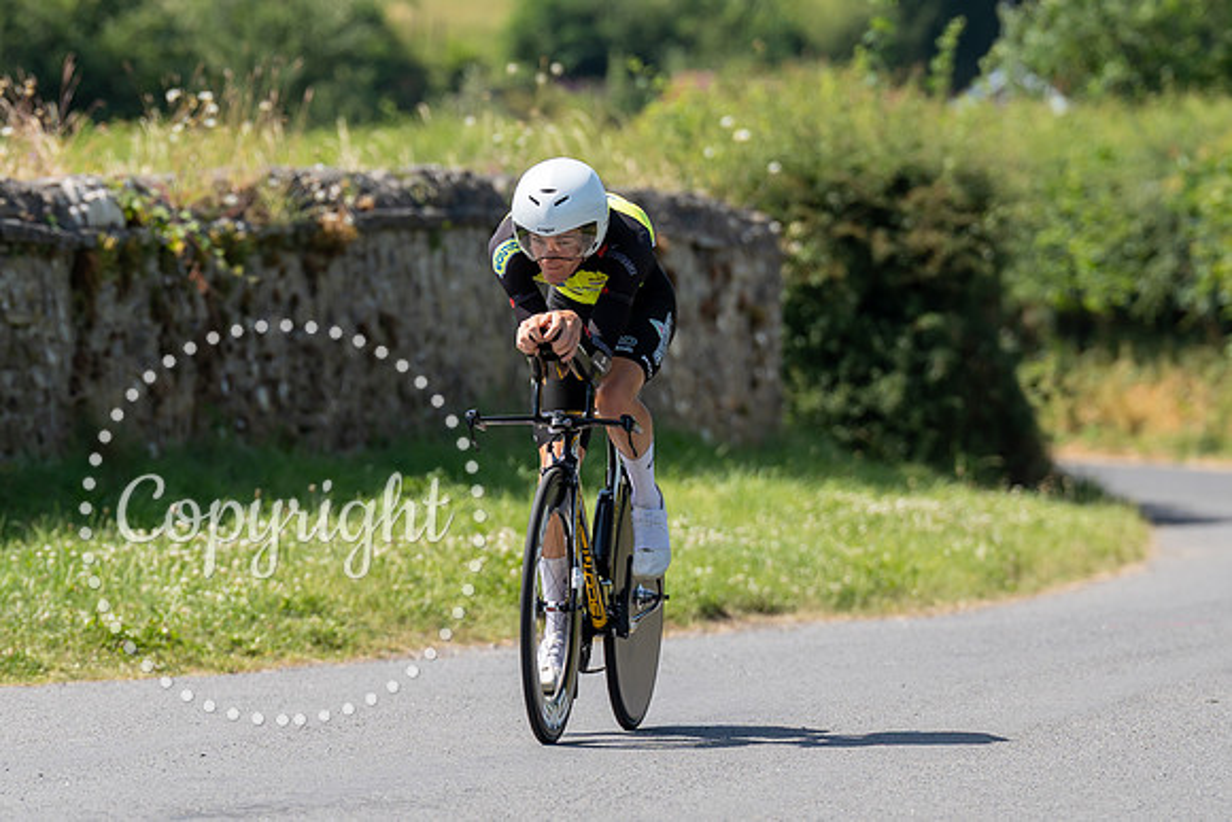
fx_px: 13240
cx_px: 558
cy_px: 381
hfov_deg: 5.3
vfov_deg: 3.6
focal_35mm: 387
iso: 100
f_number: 4
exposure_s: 1/800
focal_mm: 200
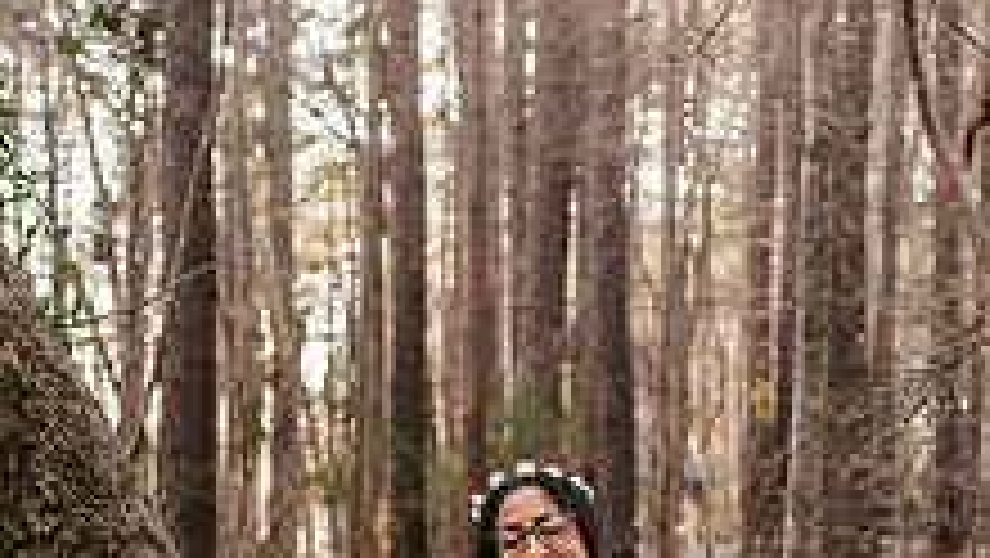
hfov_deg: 19.9
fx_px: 2810
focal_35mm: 107
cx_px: 639
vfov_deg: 11.2
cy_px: 639
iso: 400
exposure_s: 1/400
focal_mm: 50
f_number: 2.8
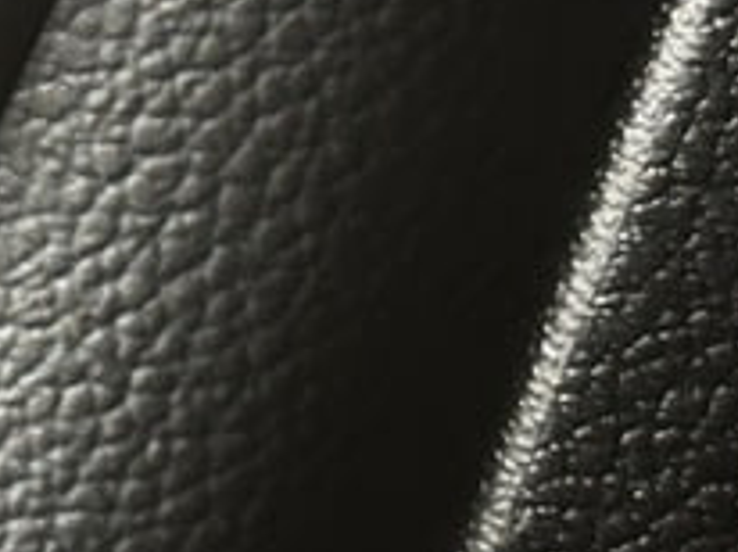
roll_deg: +4.2
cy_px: 95
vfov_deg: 7.0
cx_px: -577
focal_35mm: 210
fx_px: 4472
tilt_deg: -17.1
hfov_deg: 9.0
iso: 500
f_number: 1.78
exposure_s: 1/9
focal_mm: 6.86
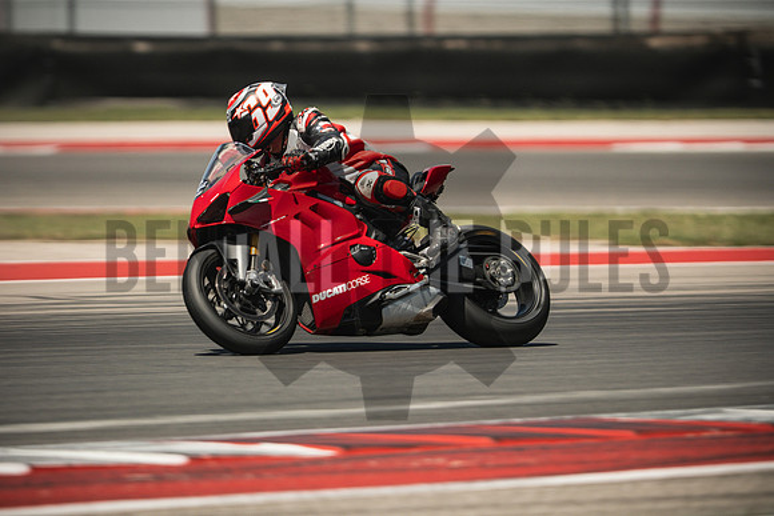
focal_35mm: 420
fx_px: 9032
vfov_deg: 3.3
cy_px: 258
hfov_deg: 4.9
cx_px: 387
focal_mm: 280
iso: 500
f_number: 2.8
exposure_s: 1/400
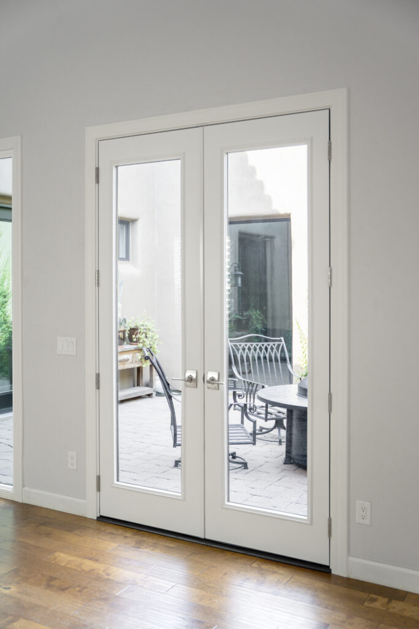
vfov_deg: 51.9
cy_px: 314
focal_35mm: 37
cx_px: 210
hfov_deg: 36.0
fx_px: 646
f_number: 2.8
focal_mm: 37
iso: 800
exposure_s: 1/800
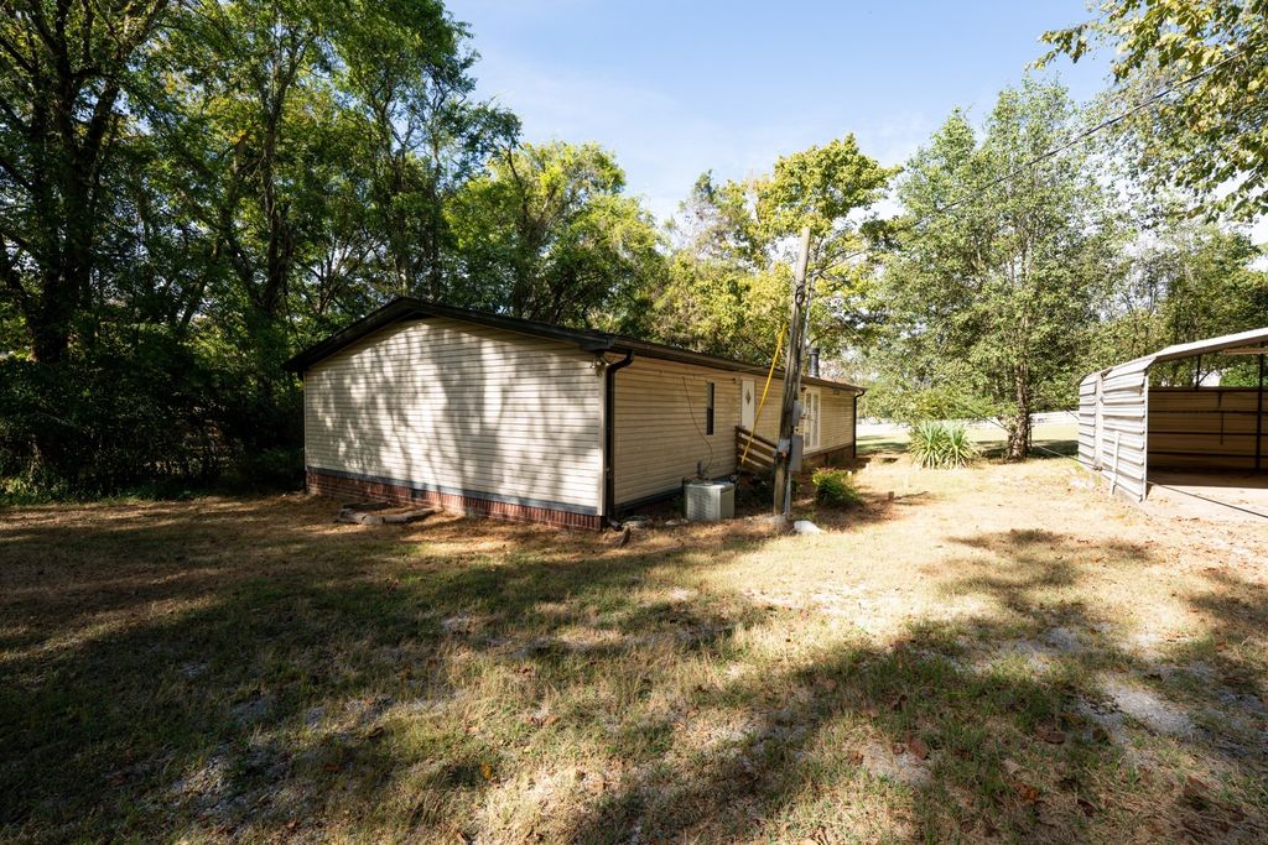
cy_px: 422
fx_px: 521
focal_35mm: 15
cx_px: 634
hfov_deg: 101.1
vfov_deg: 78.1
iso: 80
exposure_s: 1/160
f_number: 7.1
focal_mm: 14.8
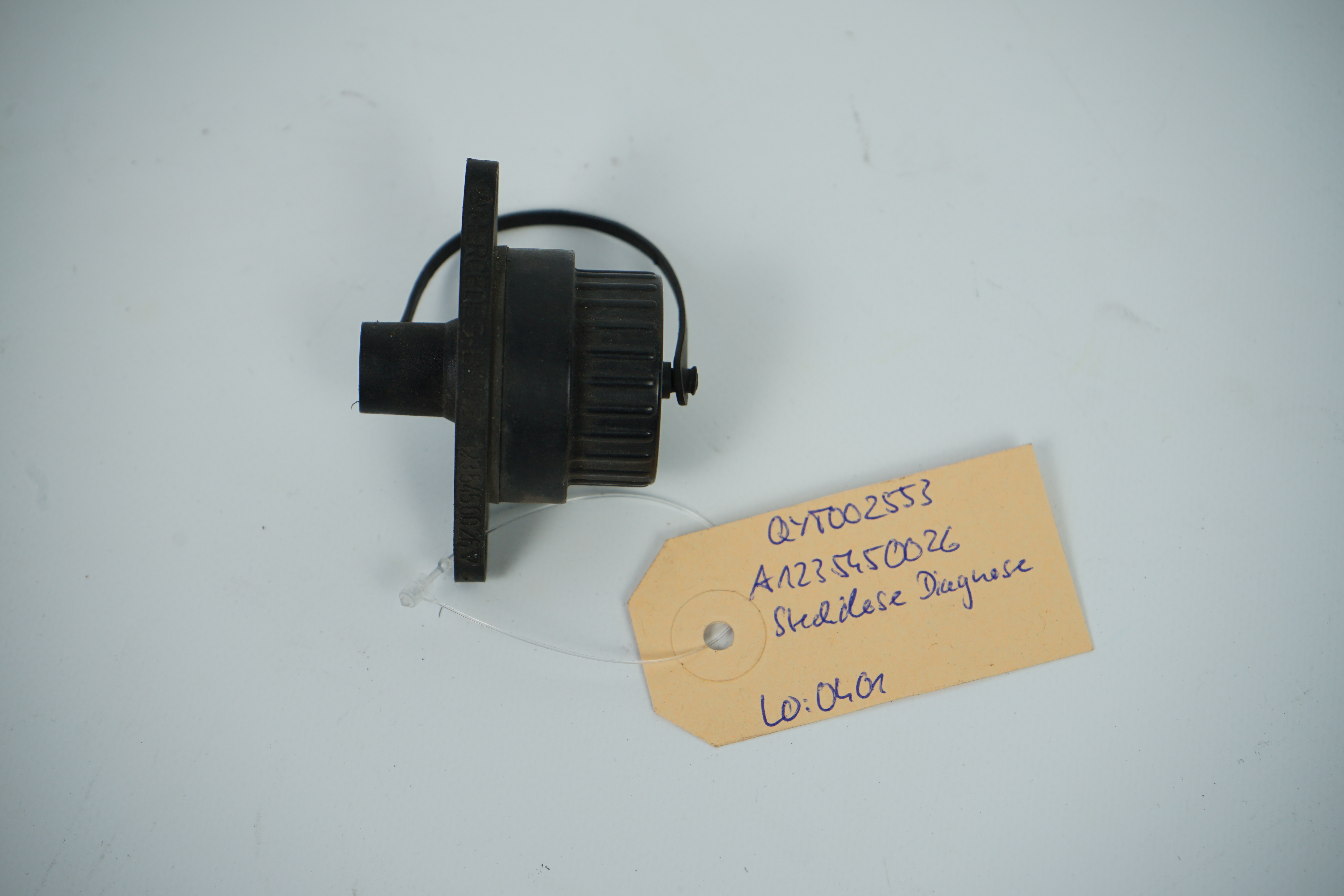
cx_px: 672
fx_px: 2613
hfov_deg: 28.8
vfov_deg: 19.5
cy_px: 448
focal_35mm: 70
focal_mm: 70
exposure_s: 1/200
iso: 200
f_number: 7.1
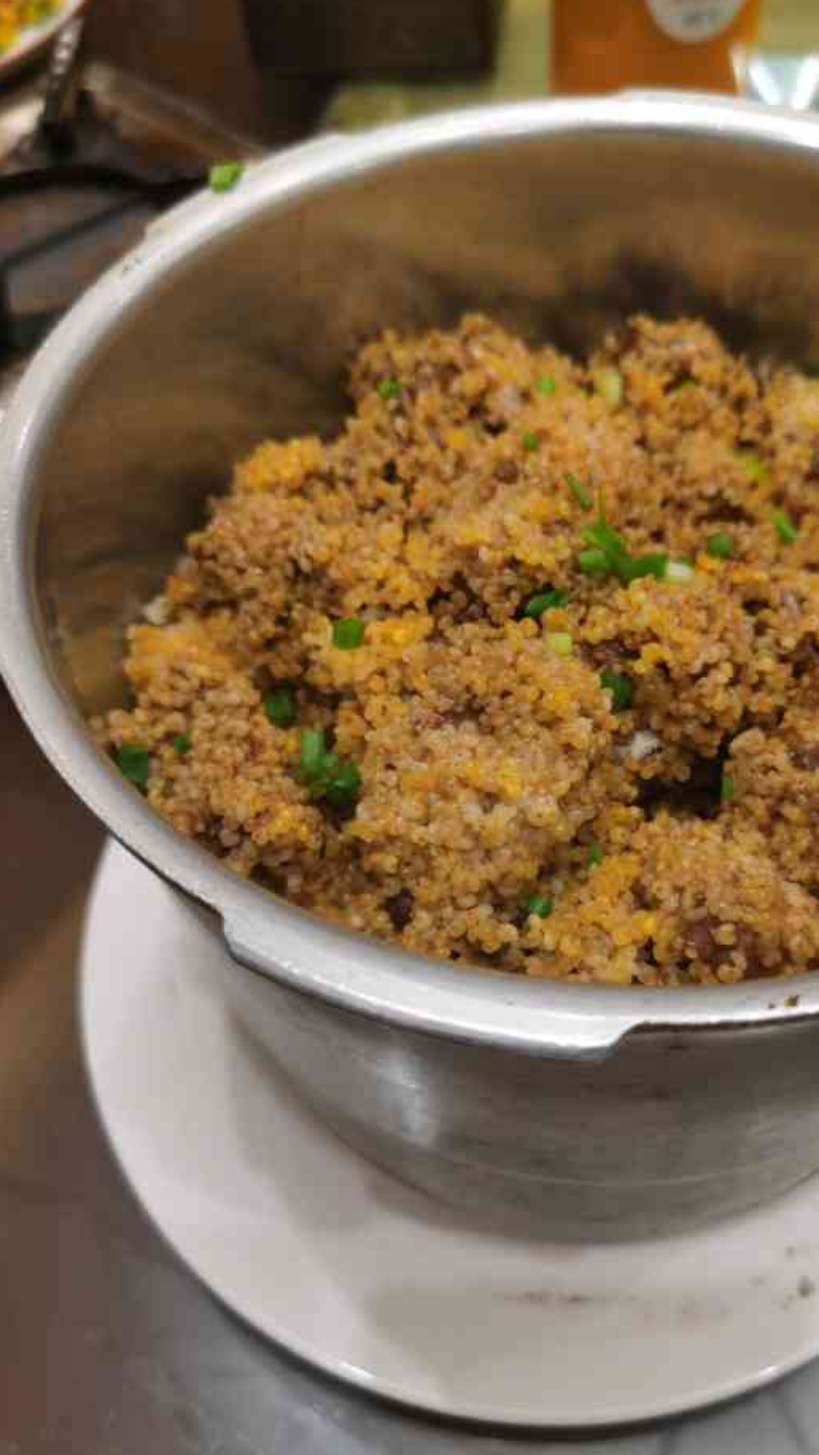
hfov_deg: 38.8
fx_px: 1158
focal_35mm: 30
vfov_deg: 64.3
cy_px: 732
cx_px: 501
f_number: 1.6
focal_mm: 5.56
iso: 100
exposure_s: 1/100
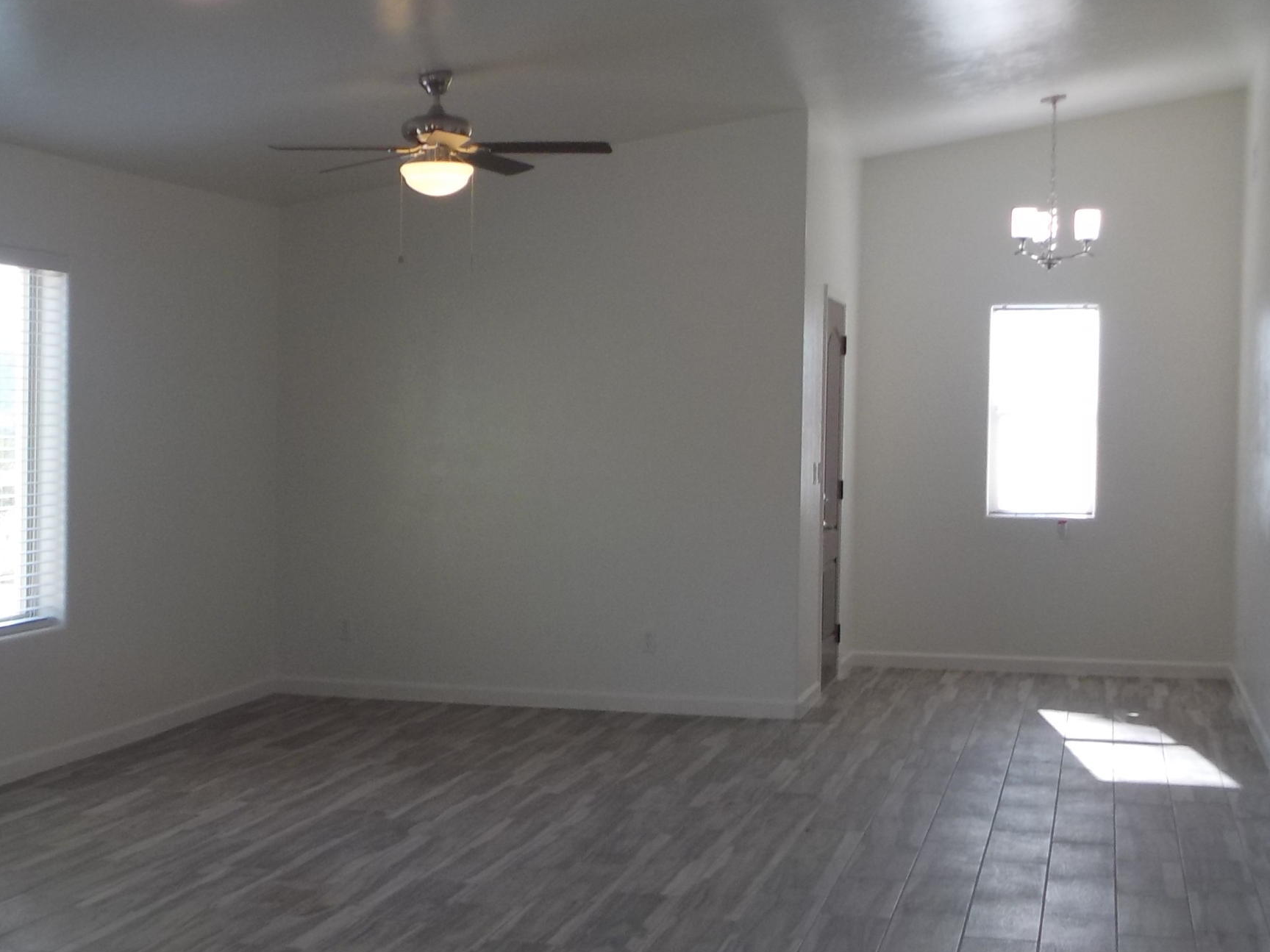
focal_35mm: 66
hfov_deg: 29.2
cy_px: 518
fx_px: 2421
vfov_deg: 22.2
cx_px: 432
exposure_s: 1/60
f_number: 3.7
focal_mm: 5.2
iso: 125
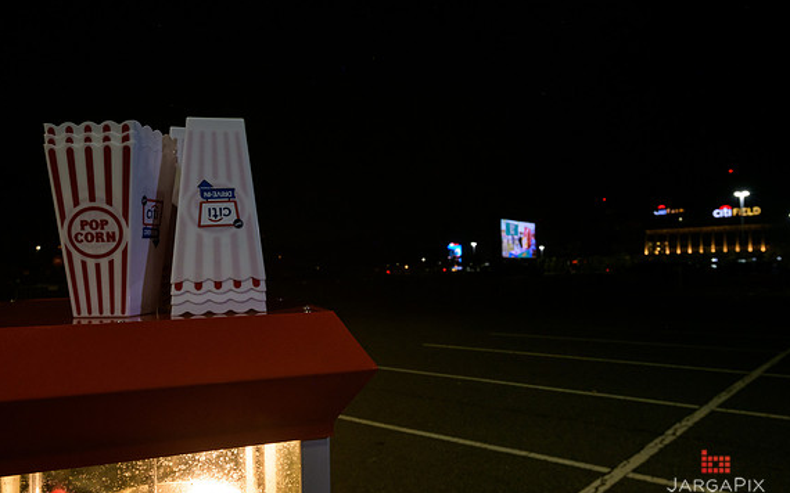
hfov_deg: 66.5
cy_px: 254
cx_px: 398
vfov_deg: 44.5
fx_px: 603
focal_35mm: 28
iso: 1600
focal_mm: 27
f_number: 11
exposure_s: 1/15
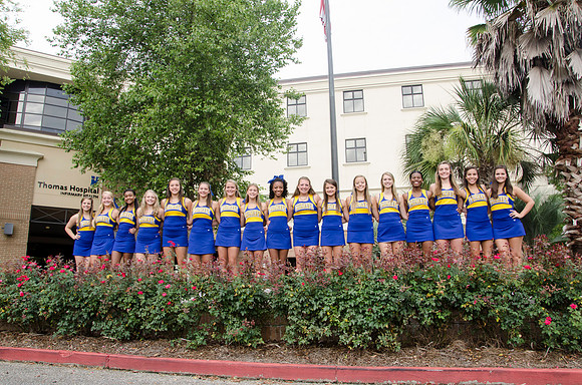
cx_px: 291
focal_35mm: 27
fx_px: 436
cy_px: 192
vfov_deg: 47.7
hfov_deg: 67.5
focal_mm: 18
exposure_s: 1/160
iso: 640
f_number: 11
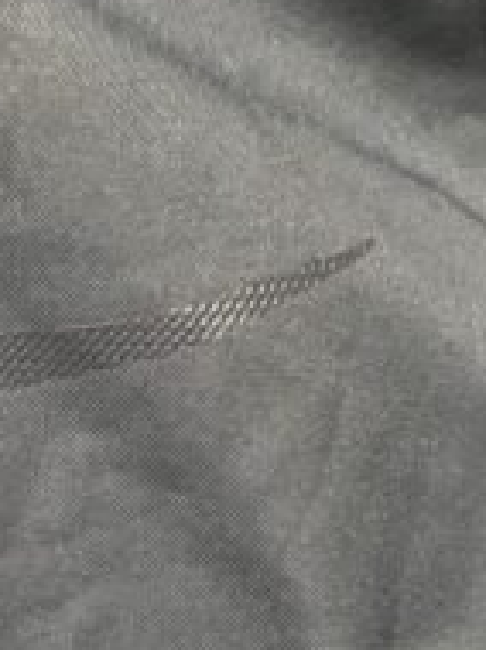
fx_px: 1370
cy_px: 477
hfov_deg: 19.7
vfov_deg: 26.4
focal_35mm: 73
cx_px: 27
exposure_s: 1/25
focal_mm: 4.2
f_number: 1.6
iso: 640
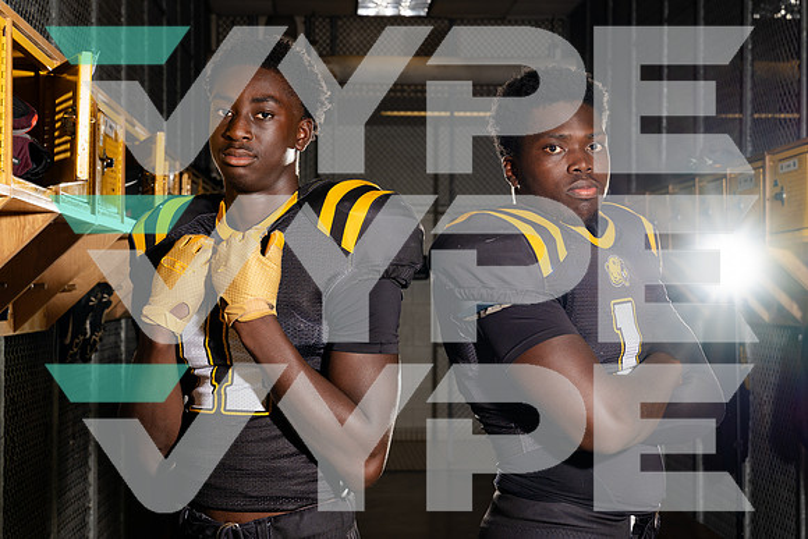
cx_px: 404
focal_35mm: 70
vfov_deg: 19.5
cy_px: 270
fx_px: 1571
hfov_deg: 28.8
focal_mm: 70
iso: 100
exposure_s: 1/250
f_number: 8
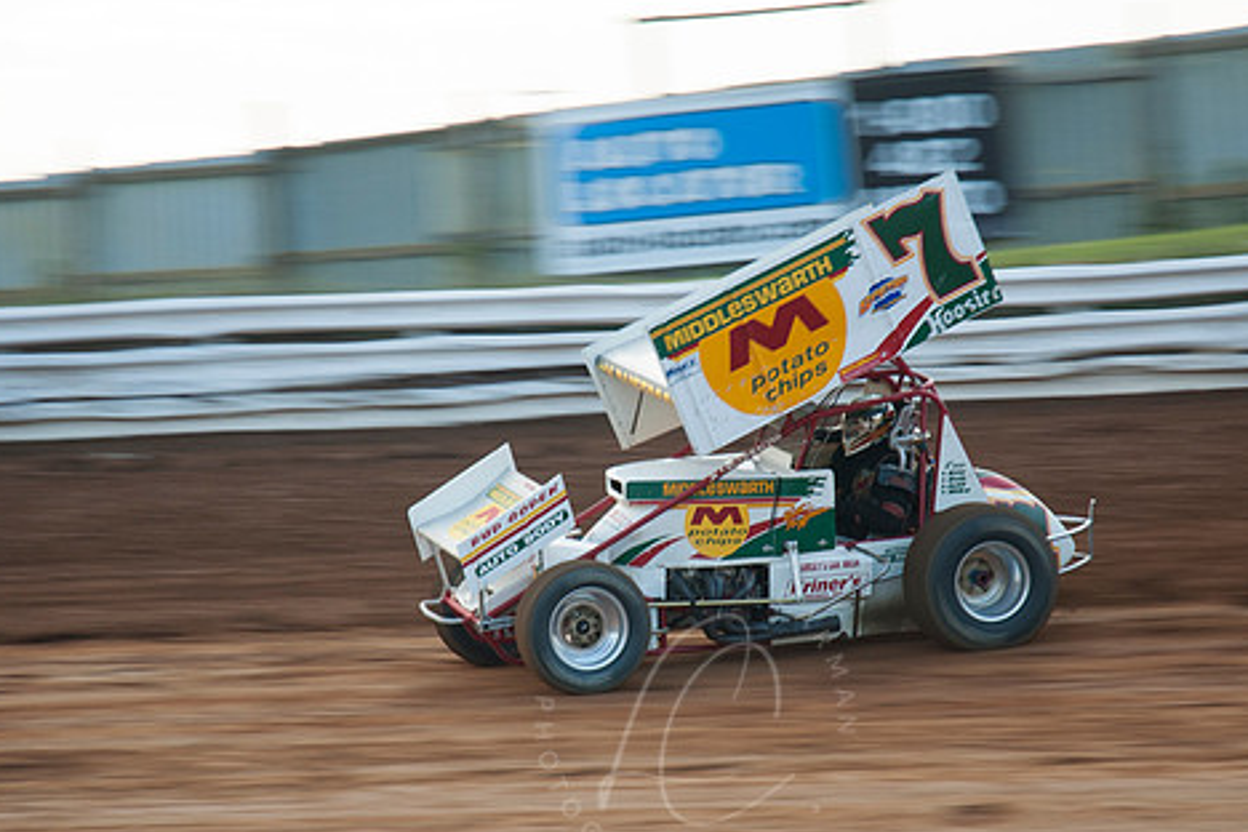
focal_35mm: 130
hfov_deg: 15.8
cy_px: 475
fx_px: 4506
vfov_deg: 10.5
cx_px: 693
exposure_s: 1/160
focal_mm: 70
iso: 200
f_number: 4.5
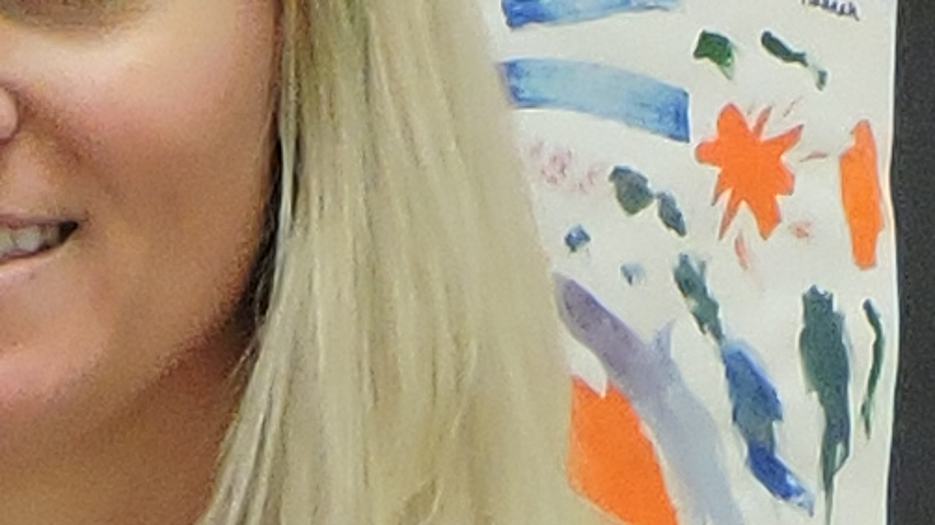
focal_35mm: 330
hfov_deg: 6.5
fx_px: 8179
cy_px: 2264
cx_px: 37
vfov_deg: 3.5
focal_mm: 5.9
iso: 400
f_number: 3.2
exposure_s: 1/40
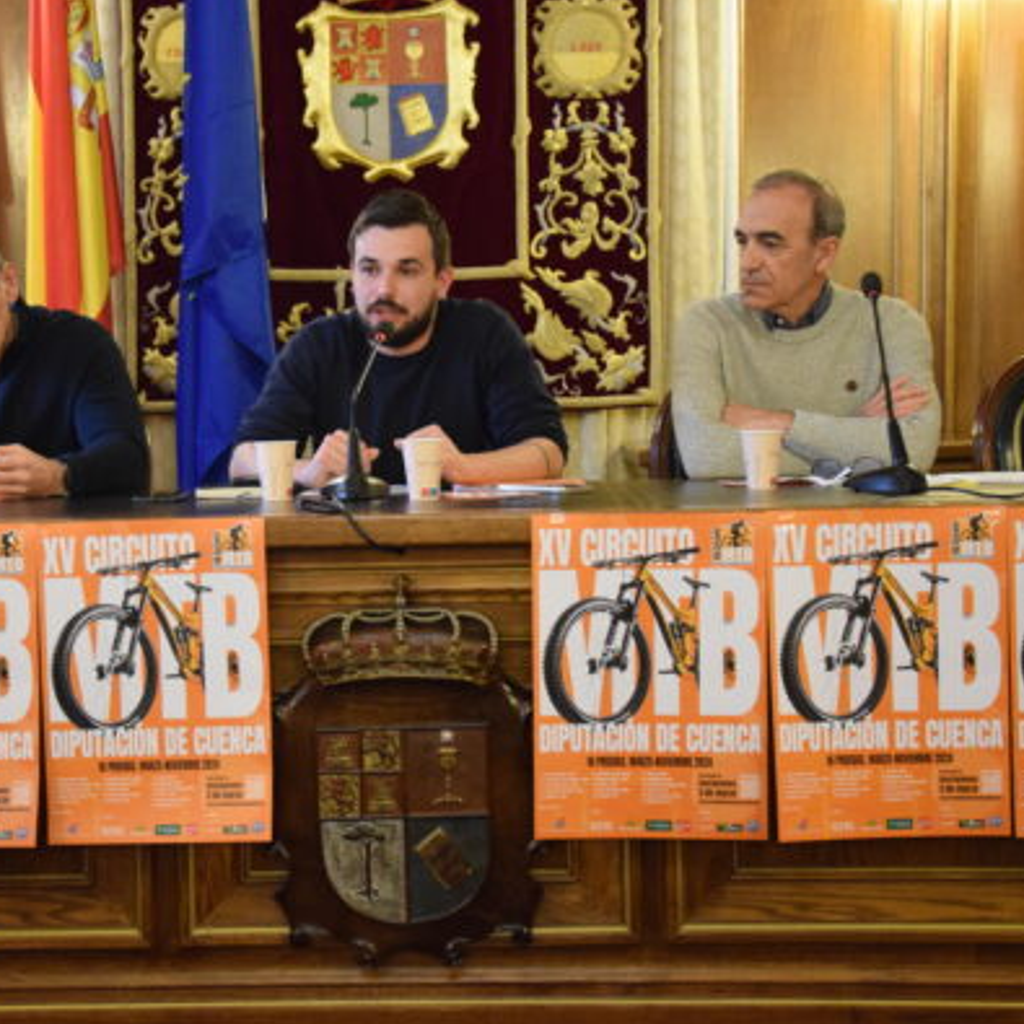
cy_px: 508
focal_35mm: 62
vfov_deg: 27.7
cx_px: 410
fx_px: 2075
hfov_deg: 27.7
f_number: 4.5
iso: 4000
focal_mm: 32
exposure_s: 1/80
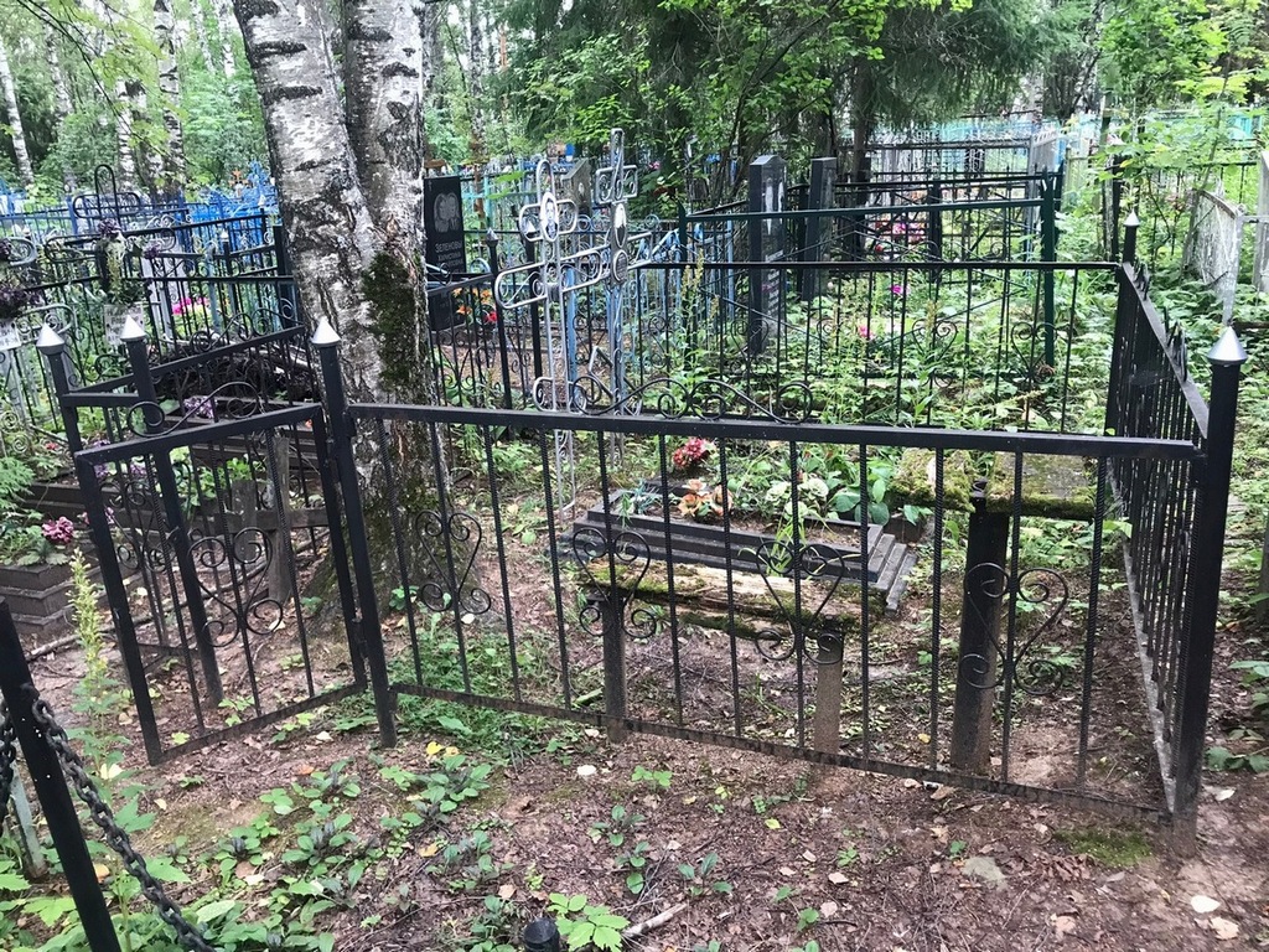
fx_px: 1026
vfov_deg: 49.7
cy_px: 476
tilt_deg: -18.1
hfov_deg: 63.4
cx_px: 634
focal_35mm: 28
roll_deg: +1.7
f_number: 1.8
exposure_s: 1/20
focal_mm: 3.99
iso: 40
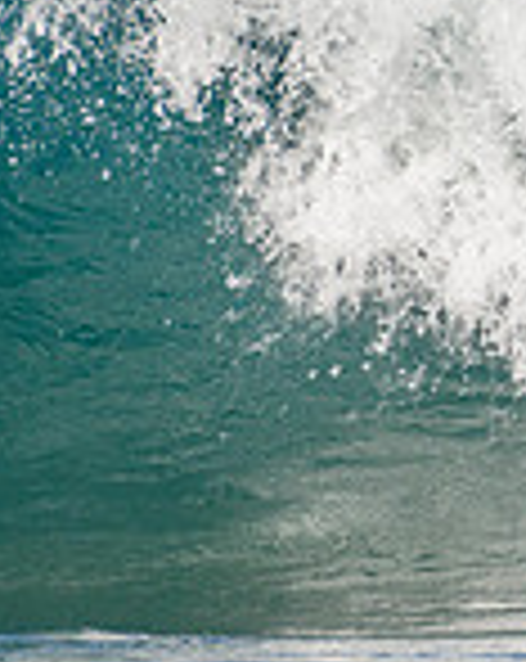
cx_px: 1070
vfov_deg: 0.7
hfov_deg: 0.6
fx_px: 54325
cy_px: 83
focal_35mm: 2783
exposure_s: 1/2000
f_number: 5.6
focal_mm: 500
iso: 400
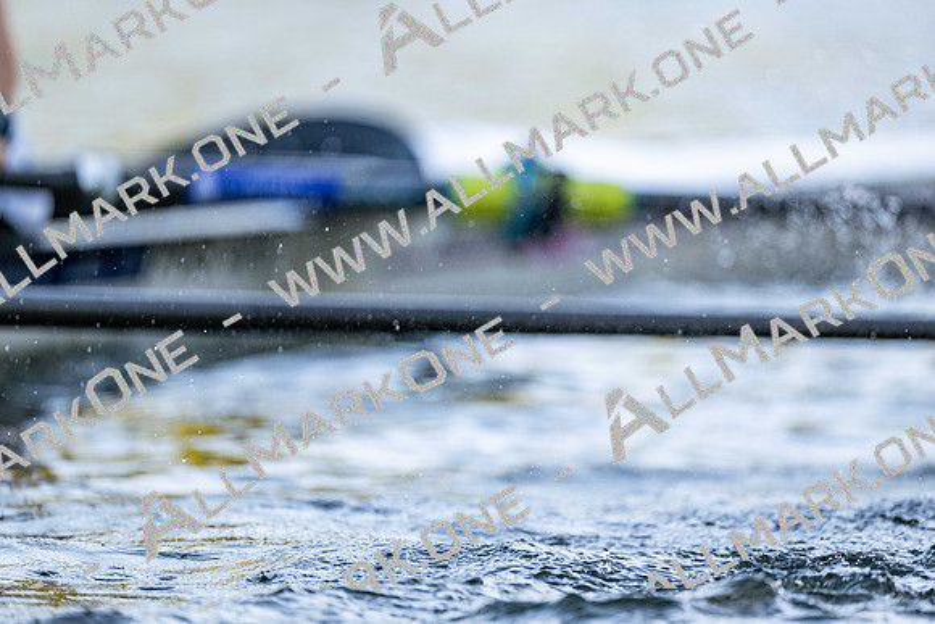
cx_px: 468
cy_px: 312
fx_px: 15586
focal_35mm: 600
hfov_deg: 3.4
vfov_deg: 2.3
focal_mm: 600
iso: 900
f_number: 4
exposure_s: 1/2500
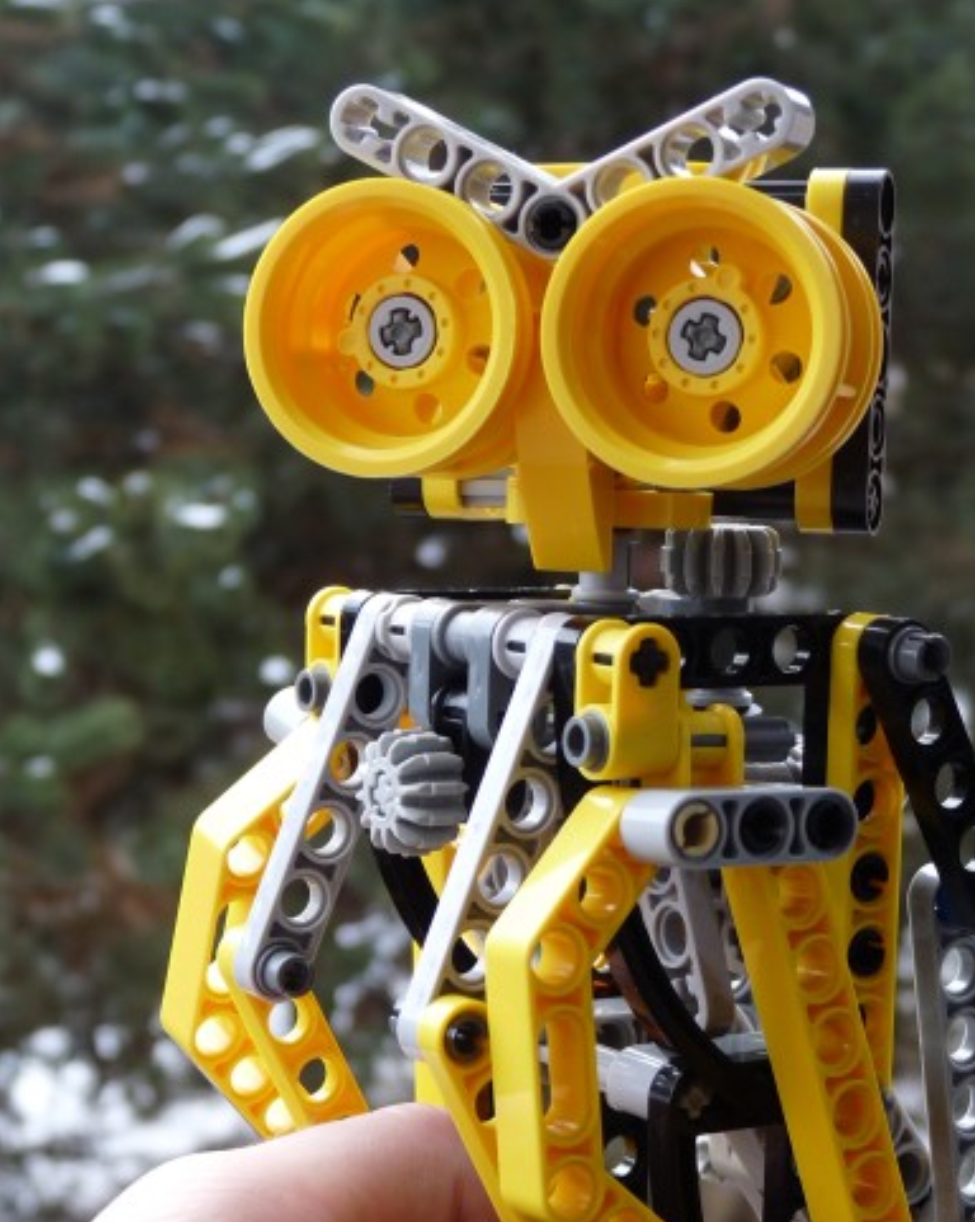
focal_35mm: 78
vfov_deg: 24.4
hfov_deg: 19.6
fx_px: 2817
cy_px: 678
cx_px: 635
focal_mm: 8.5
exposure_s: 1/125
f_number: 3.2
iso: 100
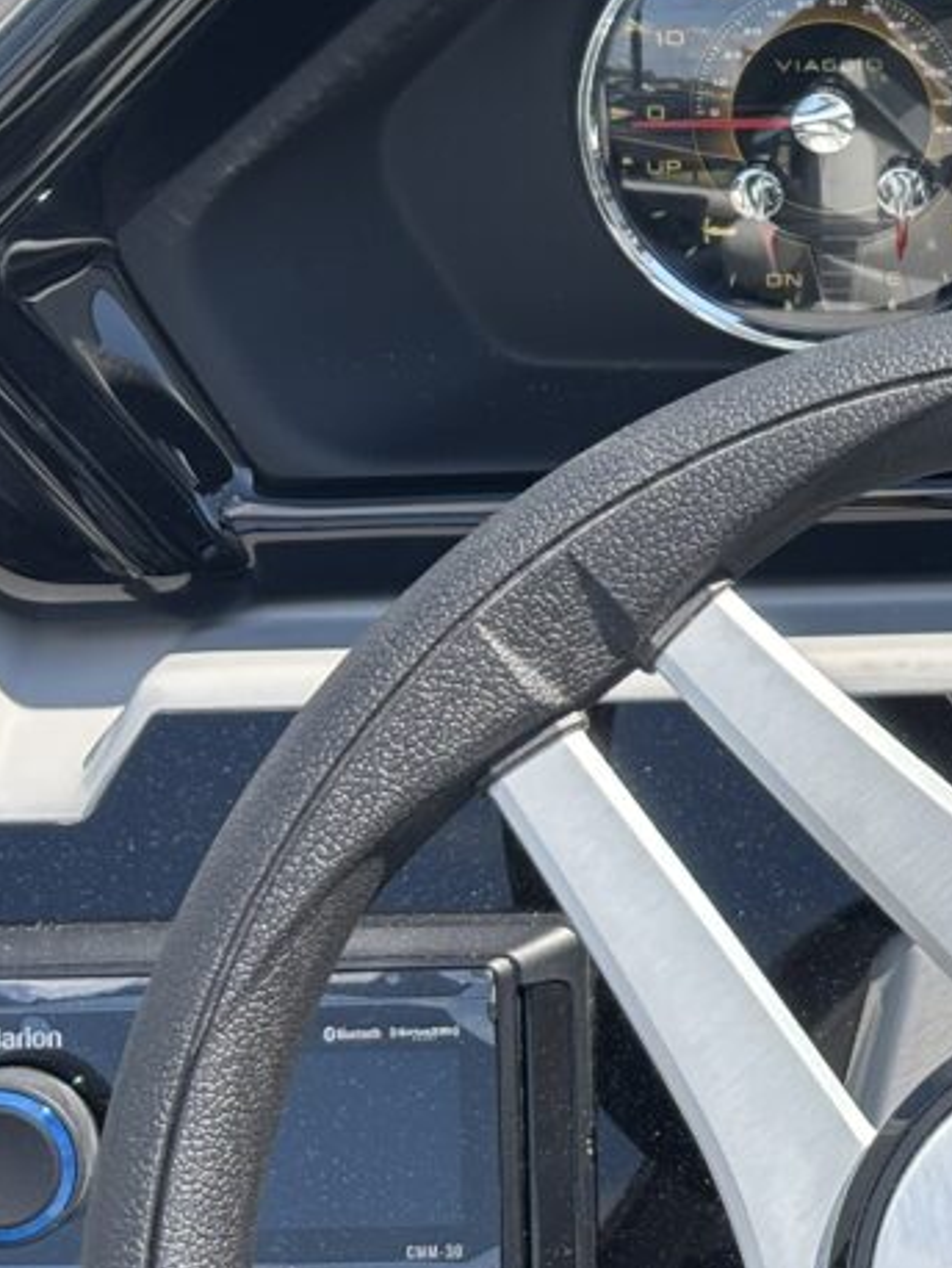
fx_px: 4433
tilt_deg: -33.6
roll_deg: -3.1
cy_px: 180
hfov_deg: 11.8
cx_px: 1380
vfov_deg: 16.1
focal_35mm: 121
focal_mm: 5.96
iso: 32
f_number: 1.6
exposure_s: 1/684
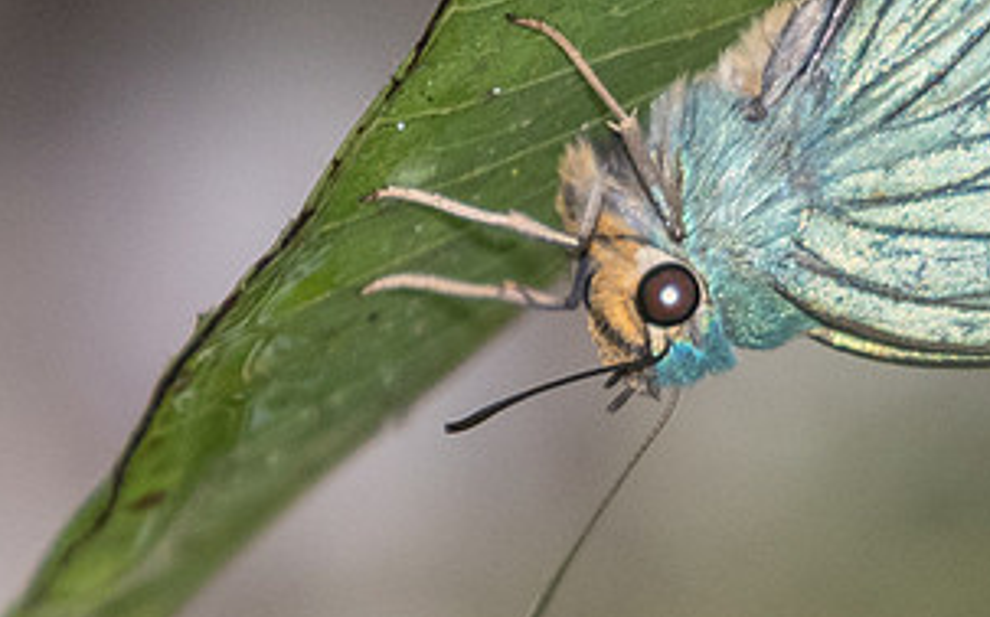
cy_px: 220
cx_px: 802
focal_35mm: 2337
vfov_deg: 0.6
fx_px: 63019
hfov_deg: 0.9
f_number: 6.3
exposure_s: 1/250
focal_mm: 400
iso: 800
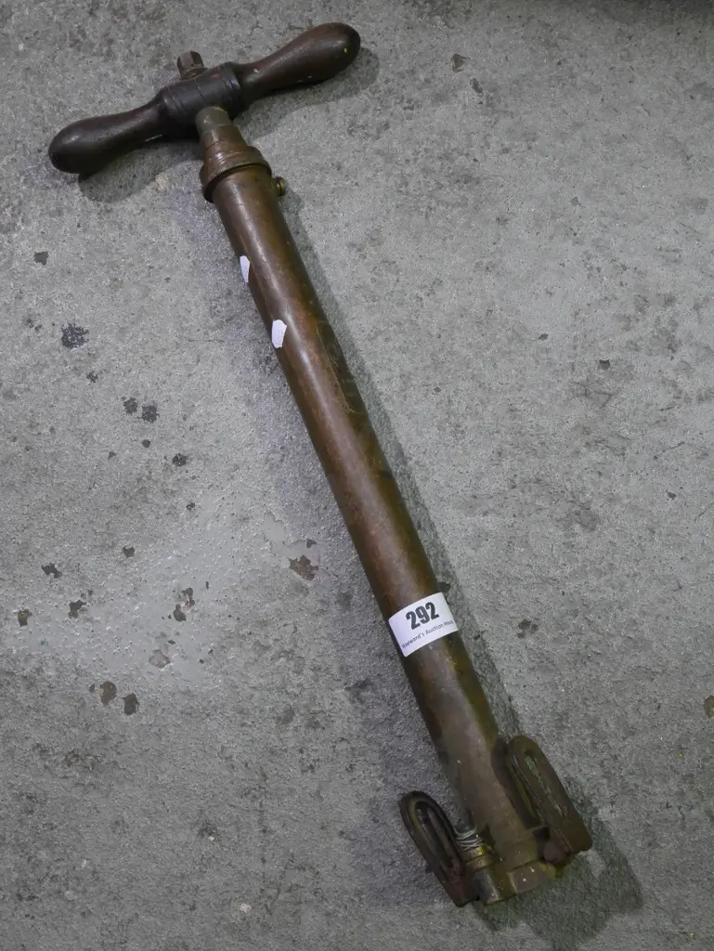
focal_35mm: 54
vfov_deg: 35.5
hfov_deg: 27.1
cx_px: 357
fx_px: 1484
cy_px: 476
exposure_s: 1/80
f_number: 5.3
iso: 3200
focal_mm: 27
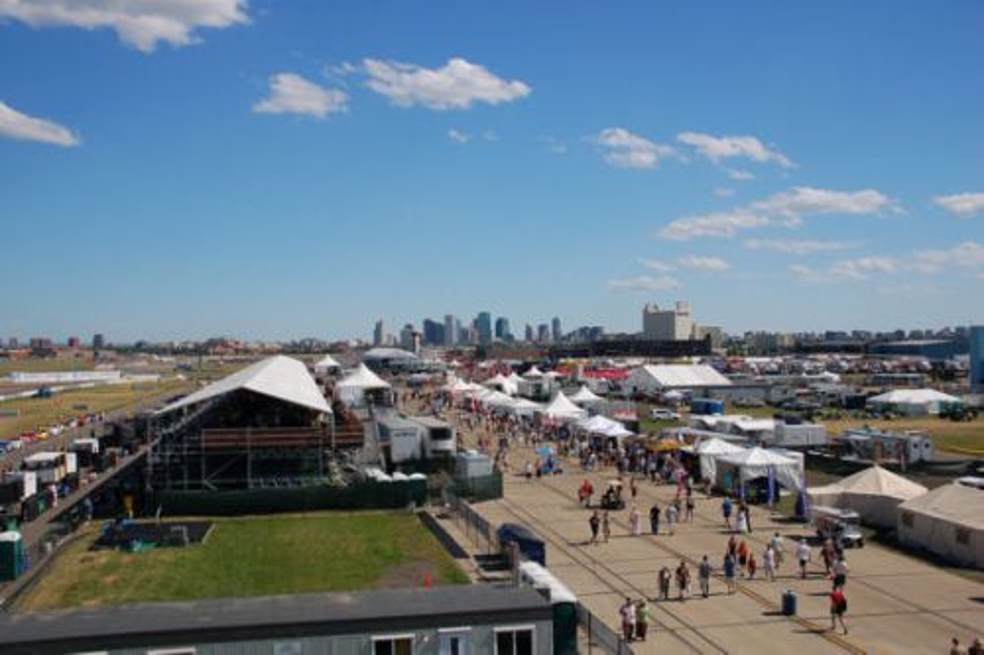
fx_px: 902
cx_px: 492
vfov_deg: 39.9
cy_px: 328
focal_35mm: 33
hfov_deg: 57.2
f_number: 8
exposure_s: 1/250
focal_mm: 22
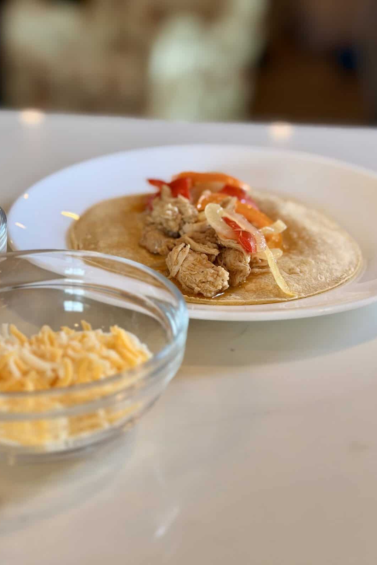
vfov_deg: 39.6
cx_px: 179
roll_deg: -0.8
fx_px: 786
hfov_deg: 27.0
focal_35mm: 50
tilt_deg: -25.5
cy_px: 282
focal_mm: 6.76
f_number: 1.78
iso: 50
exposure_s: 1/120
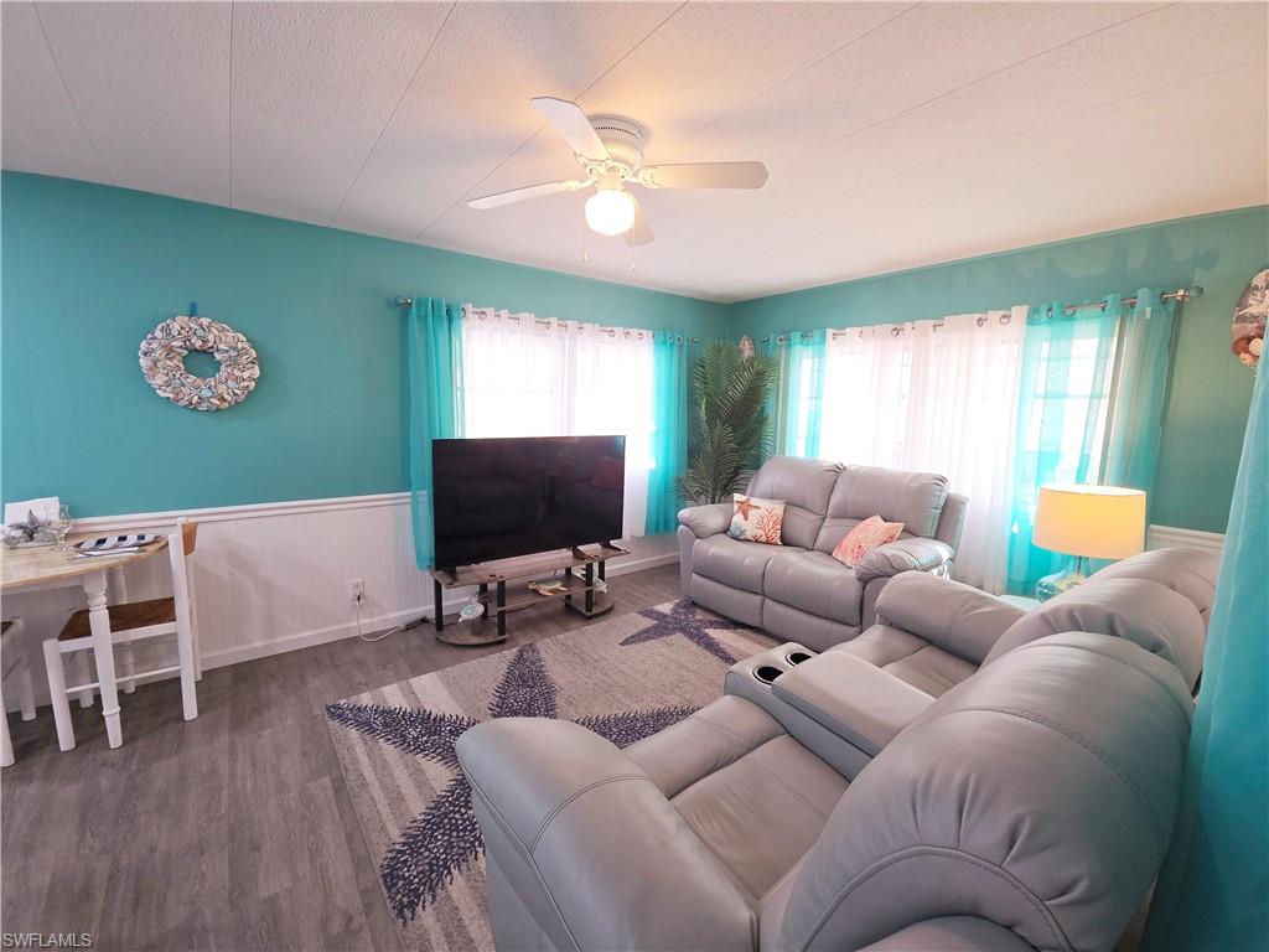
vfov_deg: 89.9
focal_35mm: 13
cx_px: 634
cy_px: 476
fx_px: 477
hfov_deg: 106.2
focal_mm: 2.2
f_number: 2.2
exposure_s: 1/60.2
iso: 80
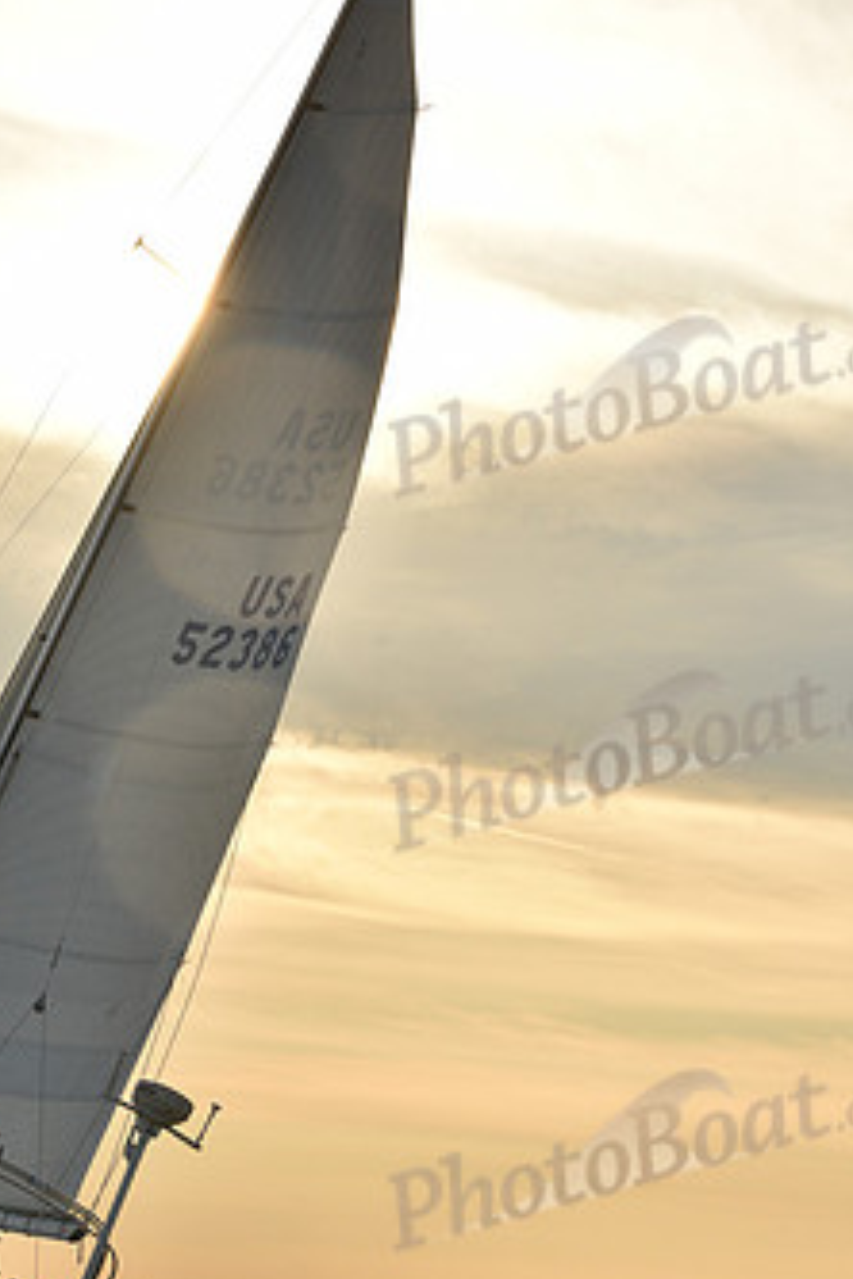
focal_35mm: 122
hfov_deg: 11.2
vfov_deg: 16.7
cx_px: 190
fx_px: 4336
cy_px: 1006
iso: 250
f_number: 14
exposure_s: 1/400
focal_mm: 70
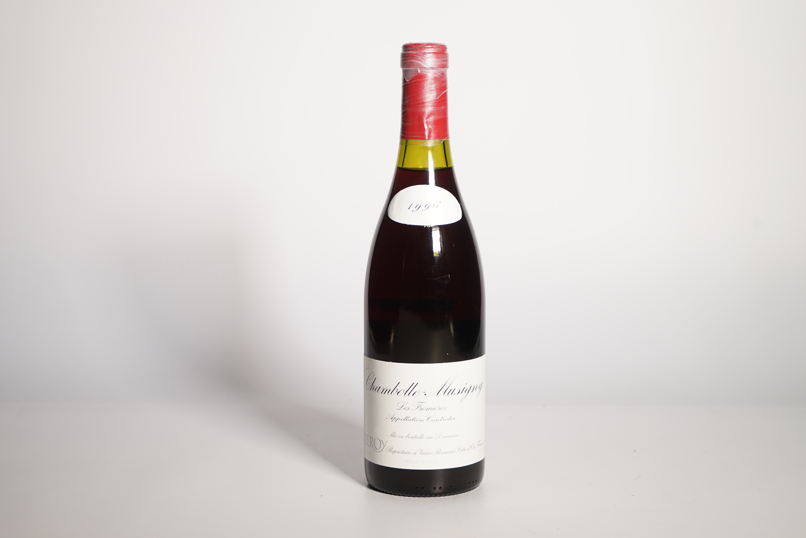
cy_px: 267
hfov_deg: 28.5
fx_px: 1590
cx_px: 408
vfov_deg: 19.2
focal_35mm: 71
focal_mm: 70
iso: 400
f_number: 5.6
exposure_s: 1/60
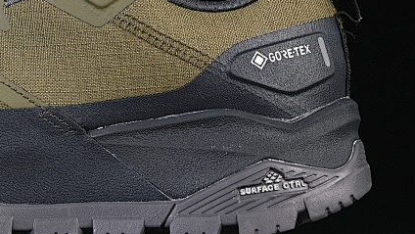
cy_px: 27
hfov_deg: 10.7
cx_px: -2
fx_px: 2202
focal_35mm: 200
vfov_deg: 6.1
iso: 160
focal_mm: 50
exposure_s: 1/60
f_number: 6.3
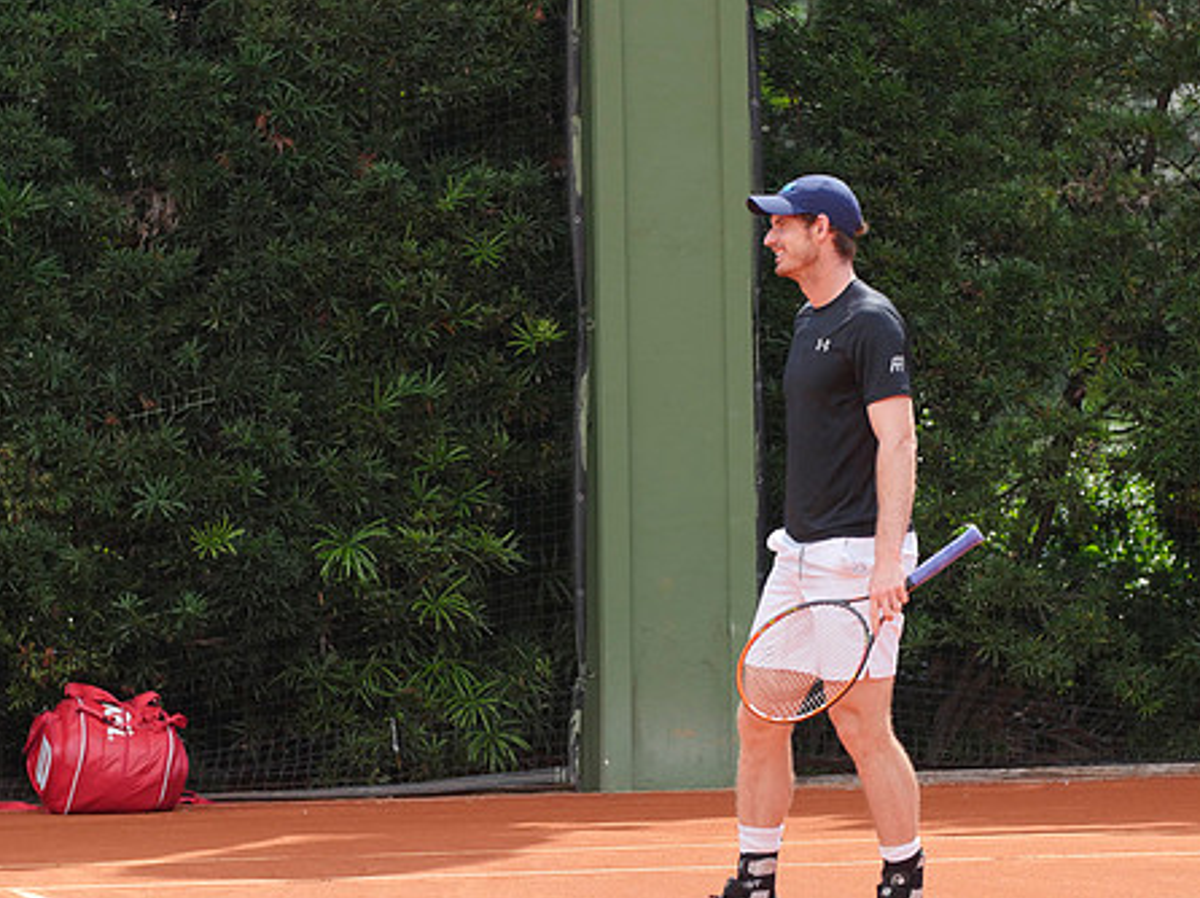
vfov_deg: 4.5
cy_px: 518
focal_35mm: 333
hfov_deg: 6.0
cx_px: 600
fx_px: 11538
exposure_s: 1/1600
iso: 400
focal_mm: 128
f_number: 3.5
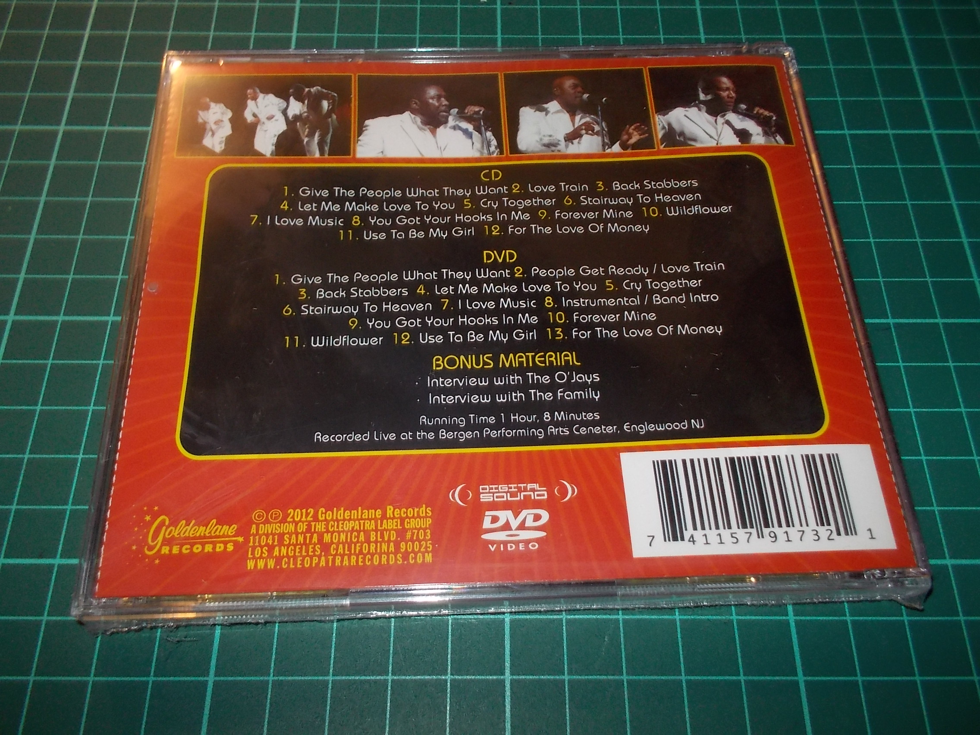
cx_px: 490
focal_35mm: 29
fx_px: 821
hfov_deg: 61.7
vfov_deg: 48.2
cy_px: 368
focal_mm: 4.1
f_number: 3.3
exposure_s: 1/30
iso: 200
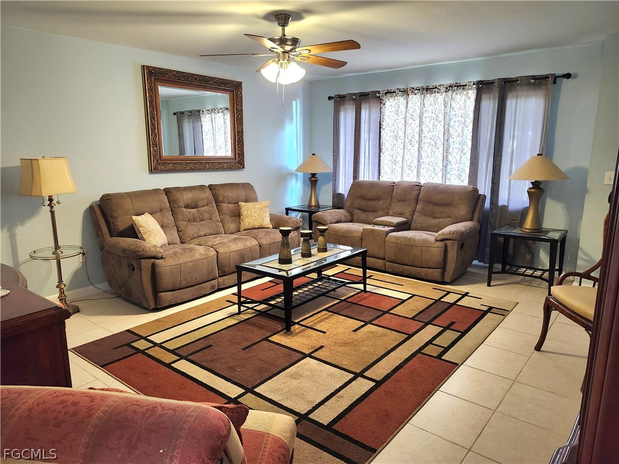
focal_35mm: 23
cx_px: 310
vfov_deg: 58.9
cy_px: 232
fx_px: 411
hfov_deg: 73.9
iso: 640
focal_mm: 5.54
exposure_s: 1/120
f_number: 1.8
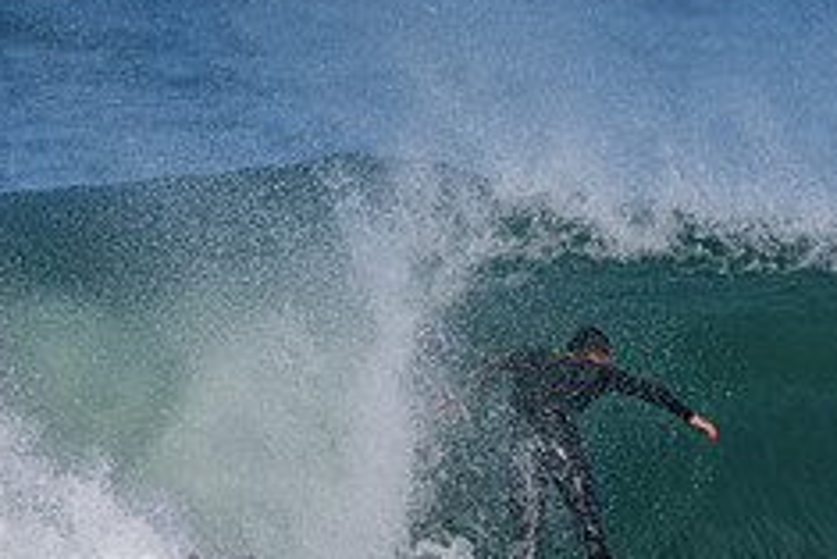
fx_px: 43084
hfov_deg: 1.1
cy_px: 579
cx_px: 556
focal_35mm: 1852
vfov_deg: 0.7
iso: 250
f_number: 5.6
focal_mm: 500
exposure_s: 1/2000
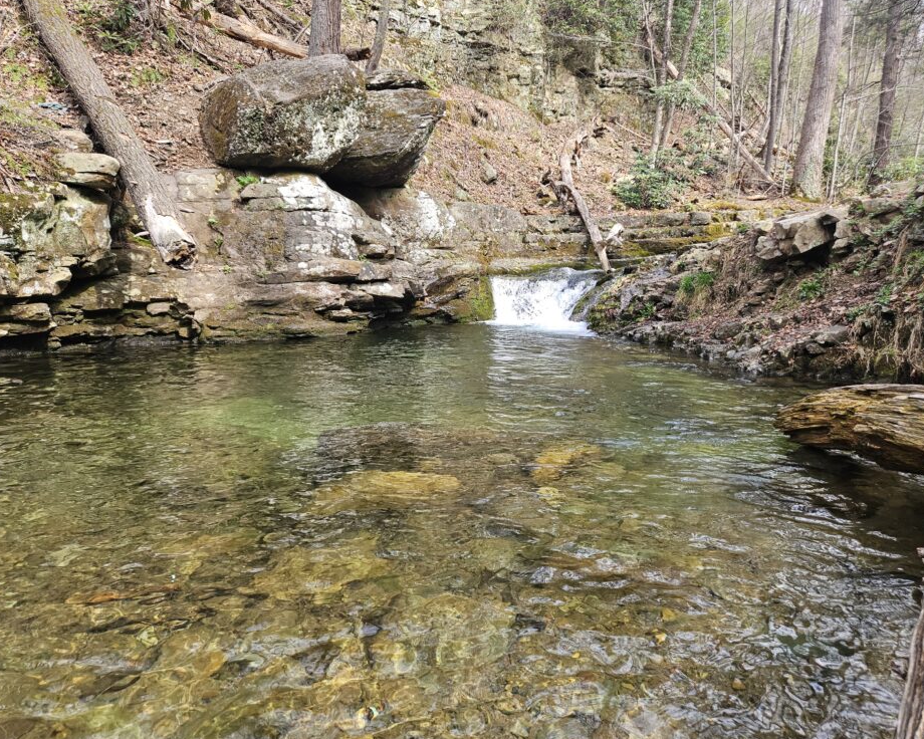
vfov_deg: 56.8
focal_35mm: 25
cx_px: 488
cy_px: 374
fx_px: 684
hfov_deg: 68.0
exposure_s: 1/228
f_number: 1.8
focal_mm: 5.4
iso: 40
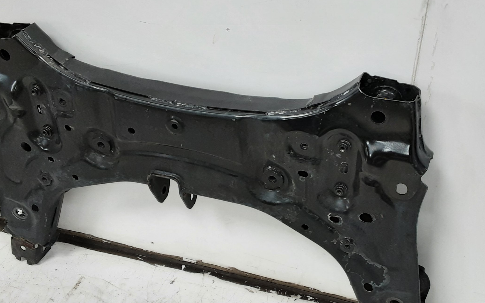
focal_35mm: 45
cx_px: 252
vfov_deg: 28.6
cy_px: 168
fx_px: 595
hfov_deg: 44.4
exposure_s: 1/50
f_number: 1.9
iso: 50
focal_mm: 2.91
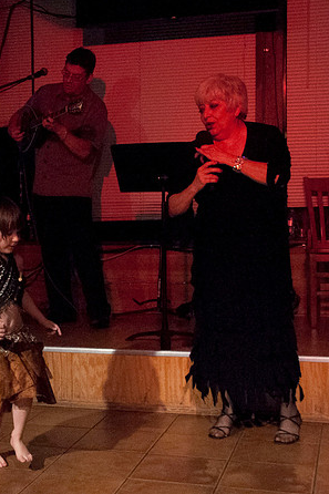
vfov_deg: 31.9
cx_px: 65
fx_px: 864
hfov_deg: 21.3
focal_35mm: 63
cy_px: 246
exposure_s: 1/200
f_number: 5.6
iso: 6400
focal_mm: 26
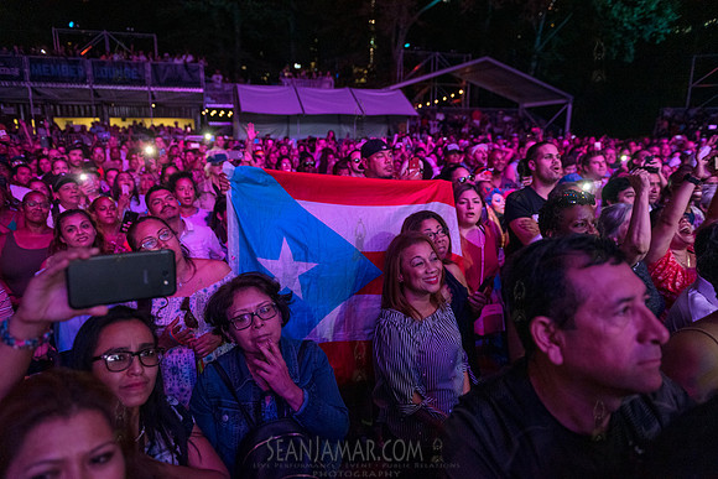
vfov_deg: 53.2
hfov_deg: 73.7
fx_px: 479
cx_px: 359
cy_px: 240
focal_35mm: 24
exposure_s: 1/400
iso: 3200
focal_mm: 24
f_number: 3.2
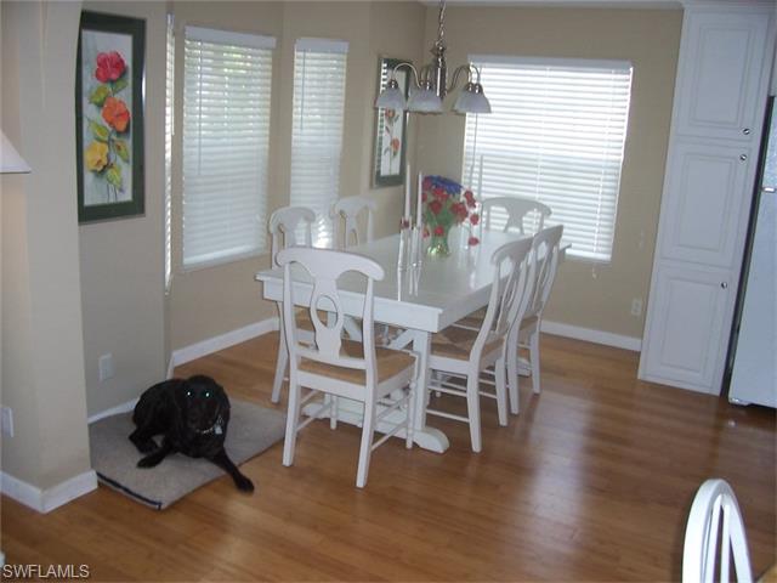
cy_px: 292
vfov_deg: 41.8
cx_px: 388
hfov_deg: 54.0
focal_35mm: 34
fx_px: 763
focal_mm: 5.6
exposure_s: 1/60
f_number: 2.7
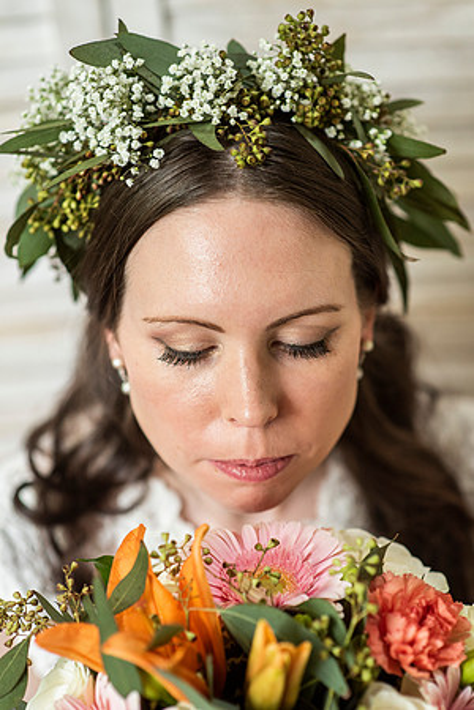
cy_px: 355
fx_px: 1679
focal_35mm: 85
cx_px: 237
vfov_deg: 23.9
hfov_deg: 16.1
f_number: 2.5
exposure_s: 1/500
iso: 1600
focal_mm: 85
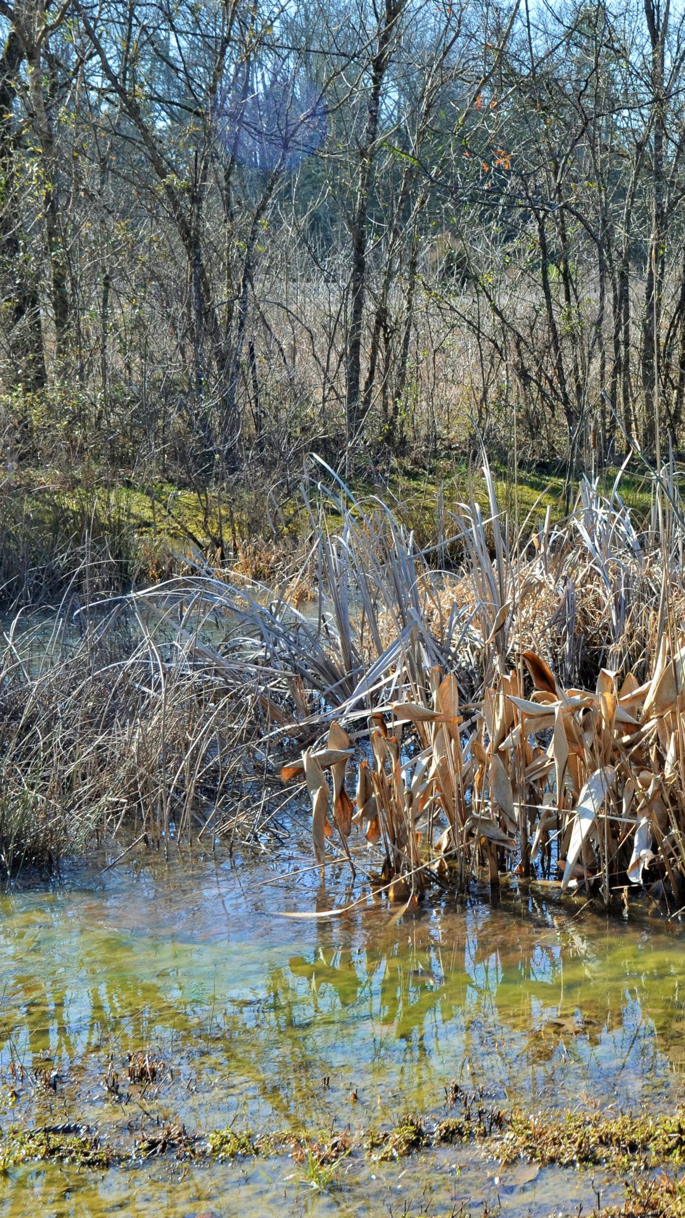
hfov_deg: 18.4
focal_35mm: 62
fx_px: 2002
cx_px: 835
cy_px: 610
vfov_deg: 33.8
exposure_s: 1/200
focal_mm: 26
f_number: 7.1
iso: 200
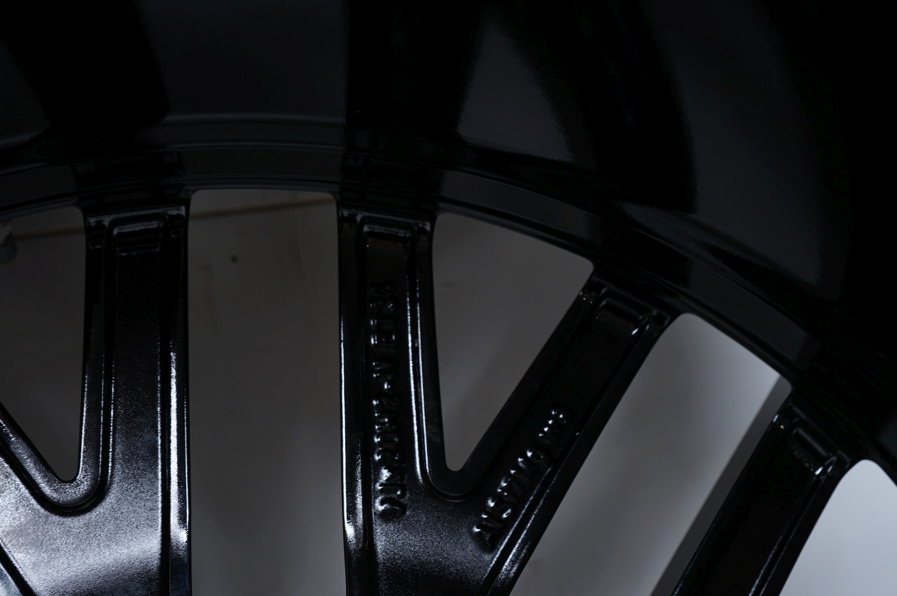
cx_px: 448
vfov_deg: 29.2
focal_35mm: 46
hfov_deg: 42.8
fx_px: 1145
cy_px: 298
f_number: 7.1
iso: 250
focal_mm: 46
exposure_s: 1/125
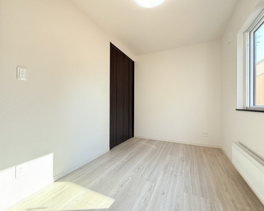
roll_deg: -0.9
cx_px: 135
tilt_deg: -0.6
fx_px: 117
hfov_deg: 96.8
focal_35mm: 15
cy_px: 106
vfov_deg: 84.0
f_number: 2.2
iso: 64
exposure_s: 1/99
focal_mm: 2.22
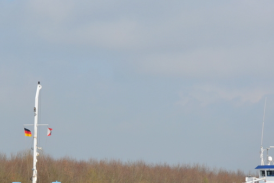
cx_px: 178
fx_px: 1476
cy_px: 128
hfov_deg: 10.6
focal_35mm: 194
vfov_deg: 7.1
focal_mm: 82
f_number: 9
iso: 100
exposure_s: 1/320
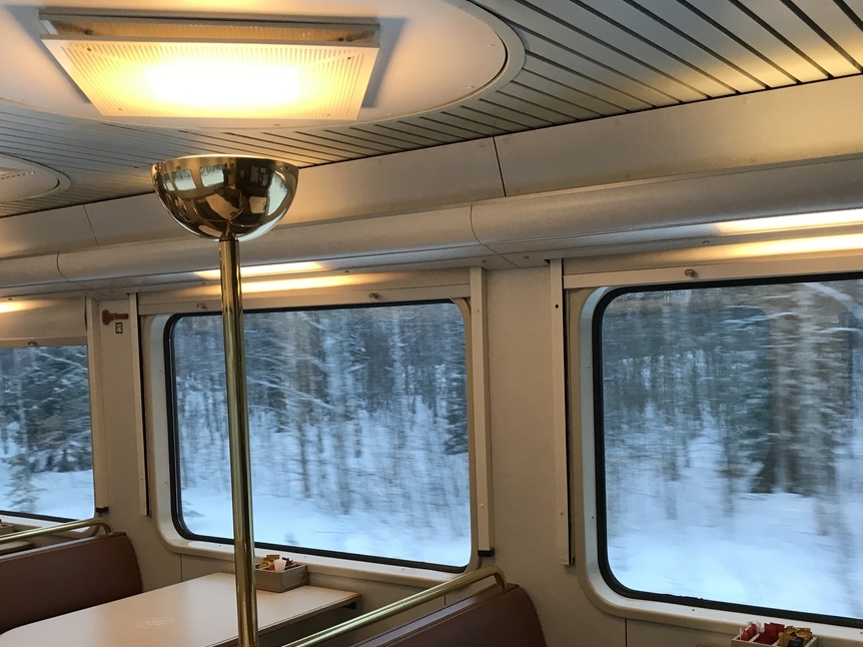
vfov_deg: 36.5
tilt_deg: -4.1
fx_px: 972
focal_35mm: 39
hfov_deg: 47.8
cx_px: 471
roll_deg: +1.5
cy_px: 413
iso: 40
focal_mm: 3.99
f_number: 1.8
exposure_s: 1/33
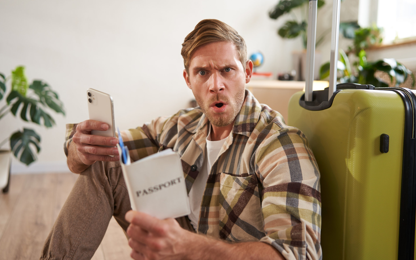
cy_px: 130
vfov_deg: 35.3
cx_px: 209
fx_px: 408
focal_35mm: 36
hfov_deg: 54.0
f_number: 2
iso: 250
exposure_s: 1/100
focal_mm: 35
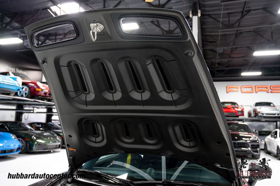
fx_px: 241
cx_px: 140
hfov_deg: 60.3
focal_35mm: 31
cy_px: 93
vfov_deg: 42.3
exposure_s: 1/60
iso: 2500
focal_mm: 31
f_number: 4
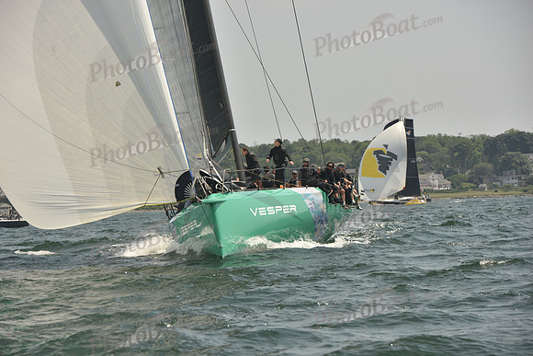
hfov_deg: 13.7
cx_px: 266
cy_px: 178
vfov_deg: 9.2
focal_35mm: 150
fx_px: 2221
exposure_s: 1/640
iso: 250
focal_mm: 150
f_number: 7.1
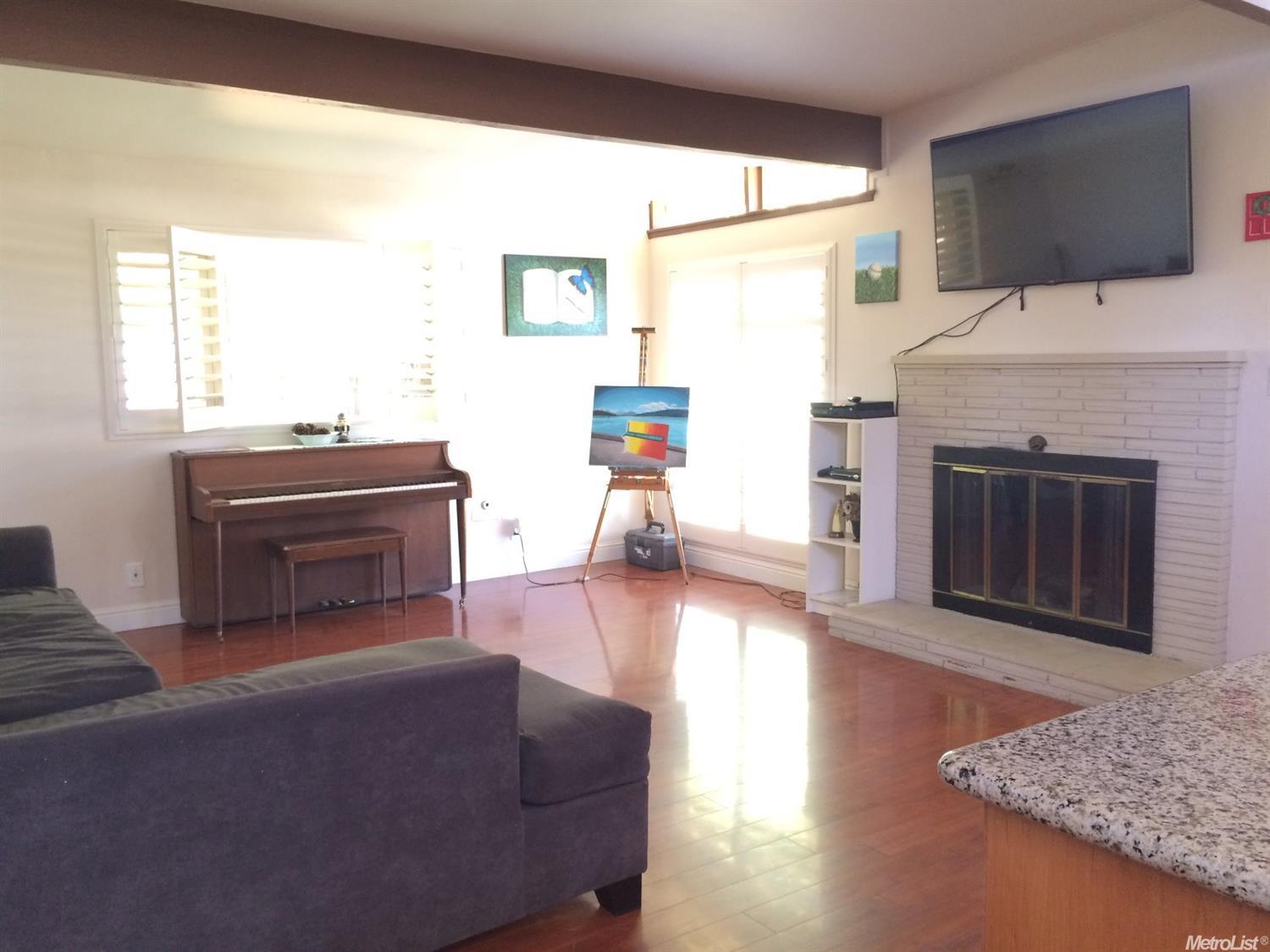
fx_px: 1064
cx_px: 635
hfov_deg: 61.7
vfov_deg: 48.2
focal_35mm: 29
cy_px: 476
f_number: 2.2
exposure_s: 1/30
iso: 200
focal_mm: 4.15
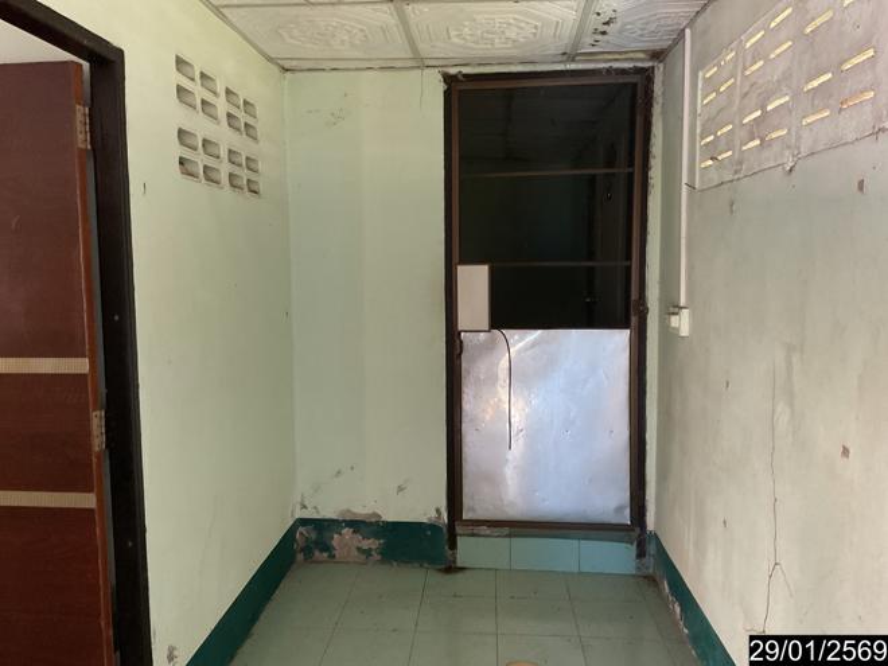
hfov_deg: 61.7
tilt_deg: -4.8
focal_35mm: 29
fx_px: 744
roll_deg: +0.5
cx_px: 444
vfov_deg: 48.2
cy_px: 333
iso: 250
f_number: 1.8
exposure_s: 1/60
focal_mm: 3
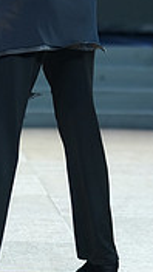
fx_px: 2539
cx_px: -19
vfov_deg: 6.1
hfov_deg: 3.4
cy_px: -57
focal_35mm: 352
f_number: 2.8
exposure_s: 1/400
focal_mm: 102
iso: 800
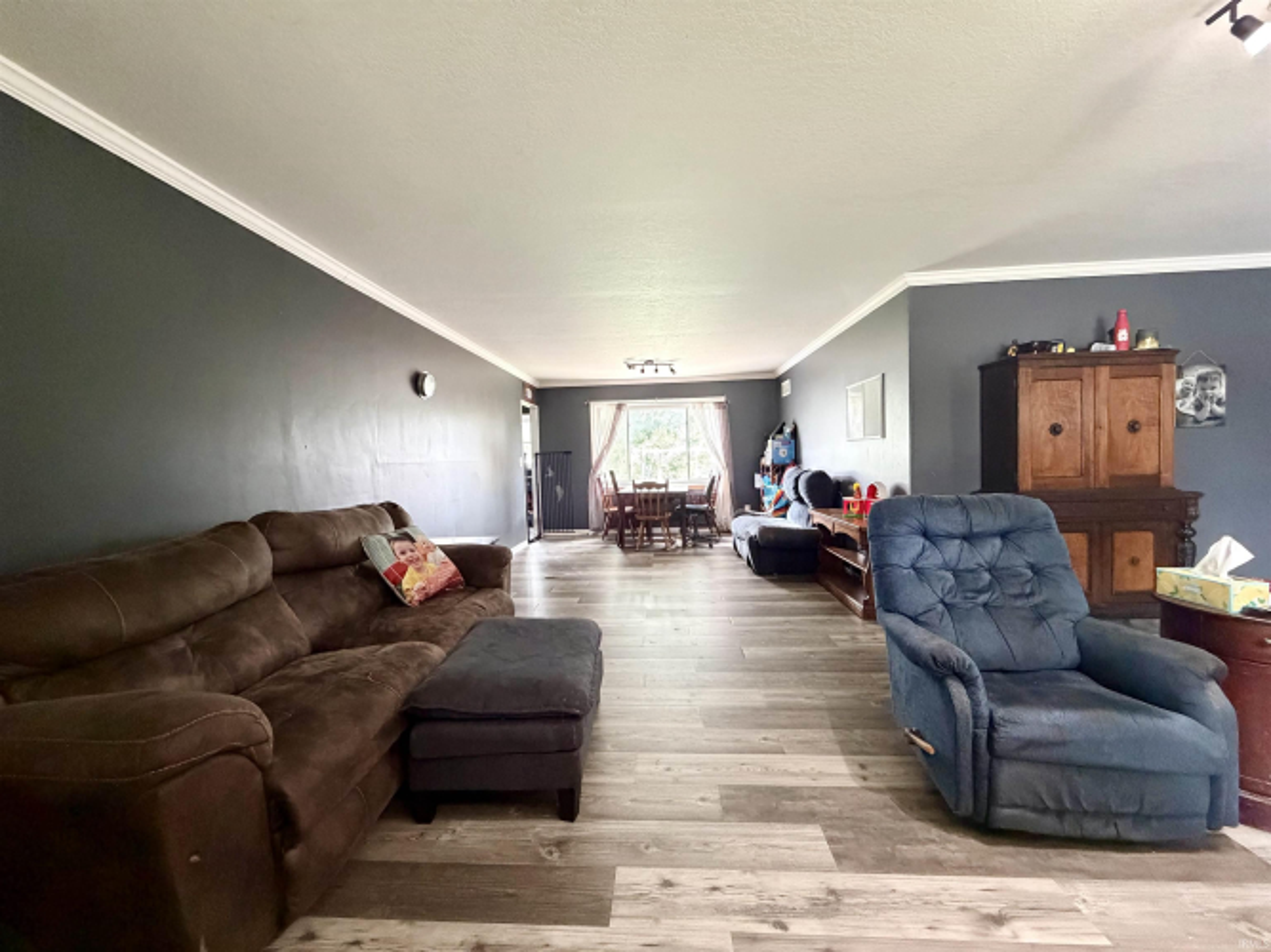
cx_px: 636
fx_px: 514
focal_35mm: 14
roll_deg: +1.9
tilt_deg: -2.2
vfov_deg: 85.7
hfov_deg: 102.1
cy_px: 476
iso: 800
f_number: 2.2
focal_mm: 2.22
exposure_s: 1/60
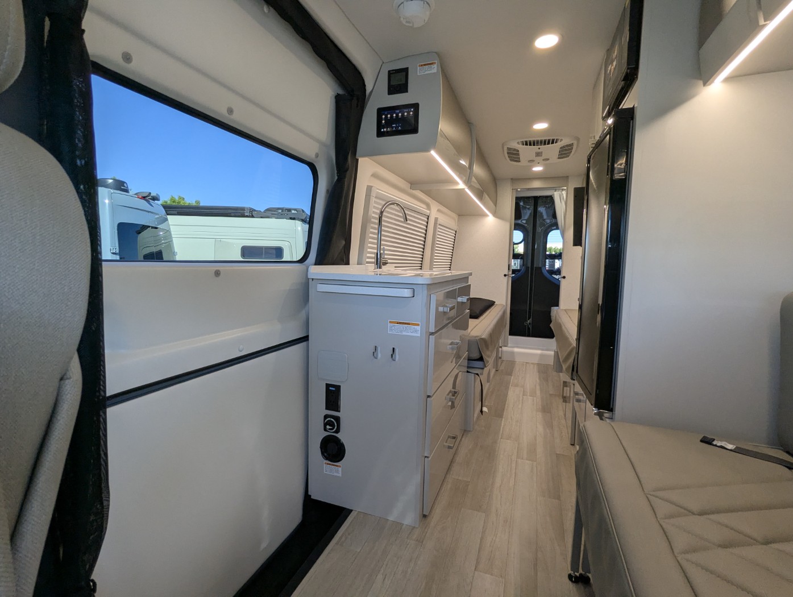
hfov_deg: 94.4
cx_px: 396
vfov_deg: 78.2
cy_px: 298
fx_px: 367
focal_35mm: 16
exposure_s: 1/247
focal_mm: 2.35
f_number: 2.2
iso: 126
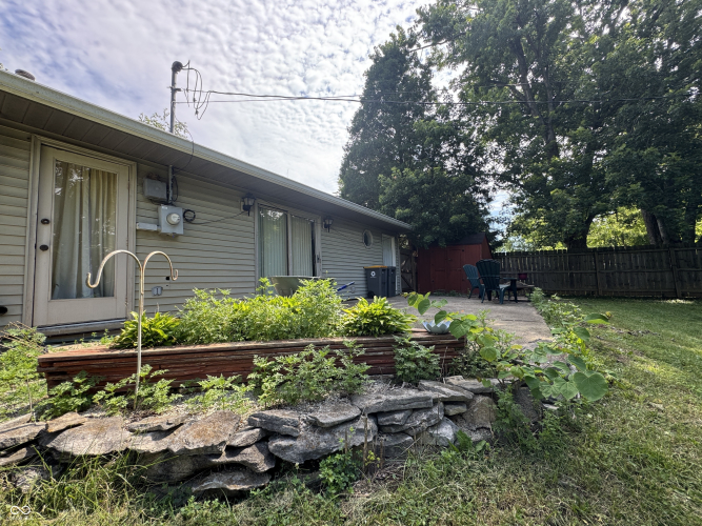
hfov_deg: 102.1
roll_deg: +2.6
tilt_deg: +3.7
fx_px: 284
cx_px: 351
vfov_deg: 85.7
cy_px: 263
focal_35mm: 14
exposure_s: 1/296
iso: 40
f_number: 2.2
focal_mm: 2.22
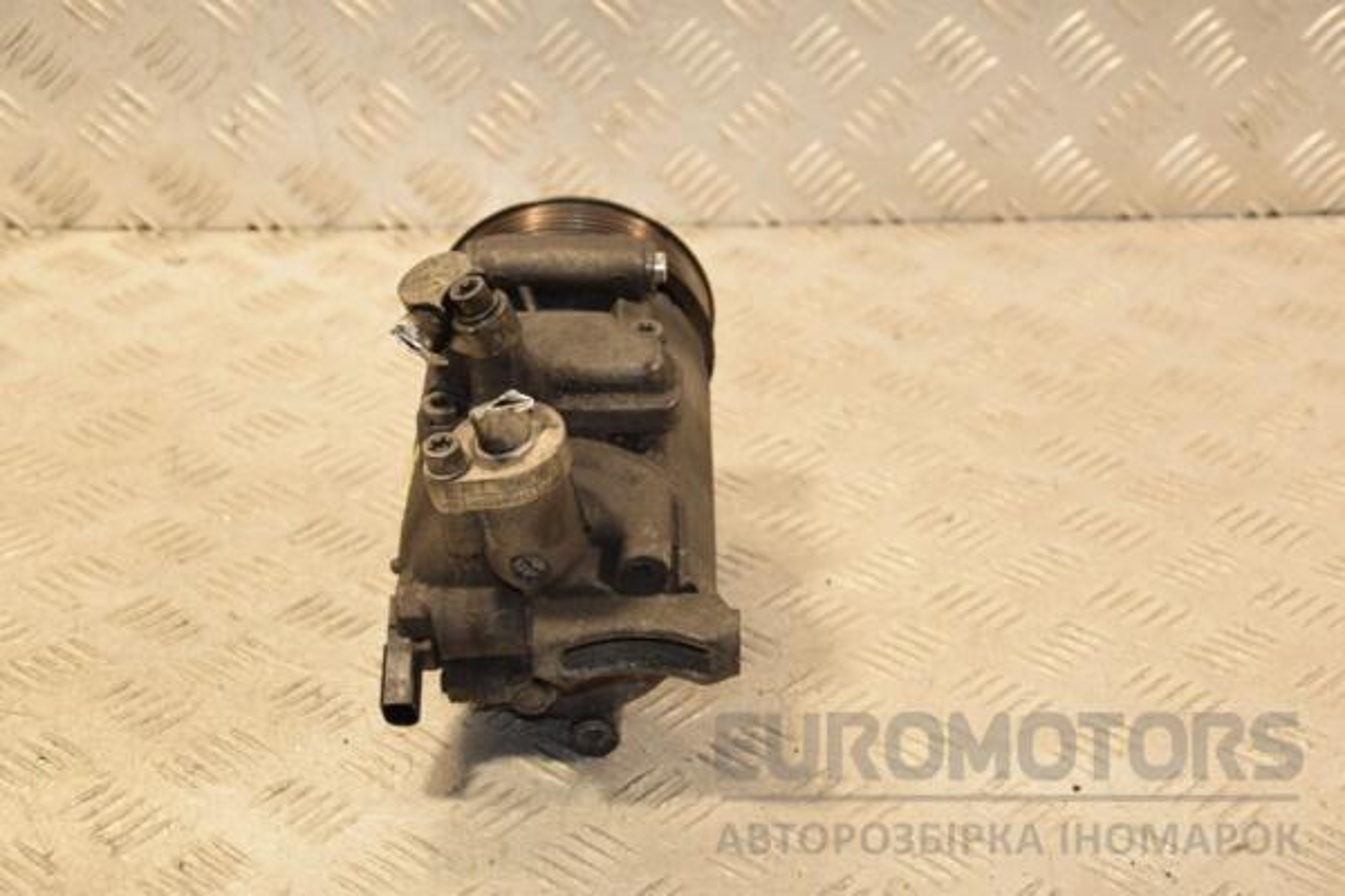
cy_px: 448
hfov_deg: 27.0
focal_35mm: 75
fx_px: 2802
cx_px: 672
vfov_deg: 18.2
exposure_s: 1/200
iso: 800
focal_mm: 50
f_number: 5.6
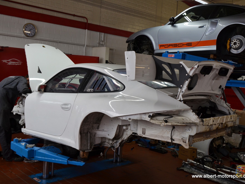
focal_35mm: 42
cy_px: 90
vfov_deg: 34.7
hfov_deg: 45.2
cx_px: 113
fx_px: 294
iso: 400
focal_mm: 25
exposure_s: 1/60
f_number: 5.6
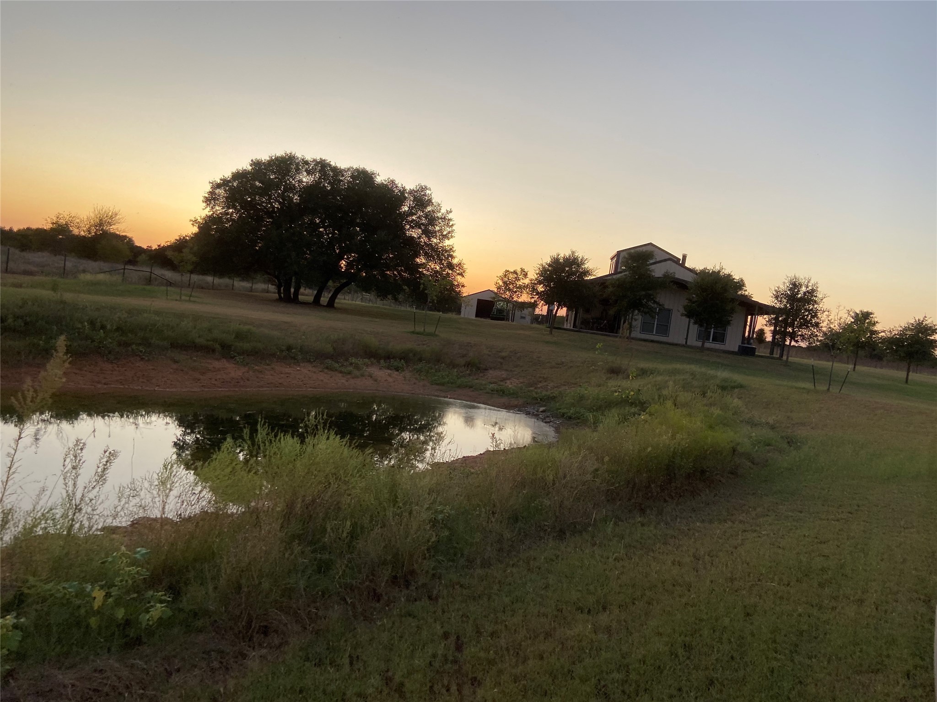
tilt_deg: -7.7
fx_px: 704
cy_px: 351
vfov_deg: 53.1
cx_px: 468
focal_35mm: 26
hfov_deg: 67.3
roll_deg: -4.2
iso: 40
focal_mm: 4.25
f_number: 1.8
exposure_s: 1/121
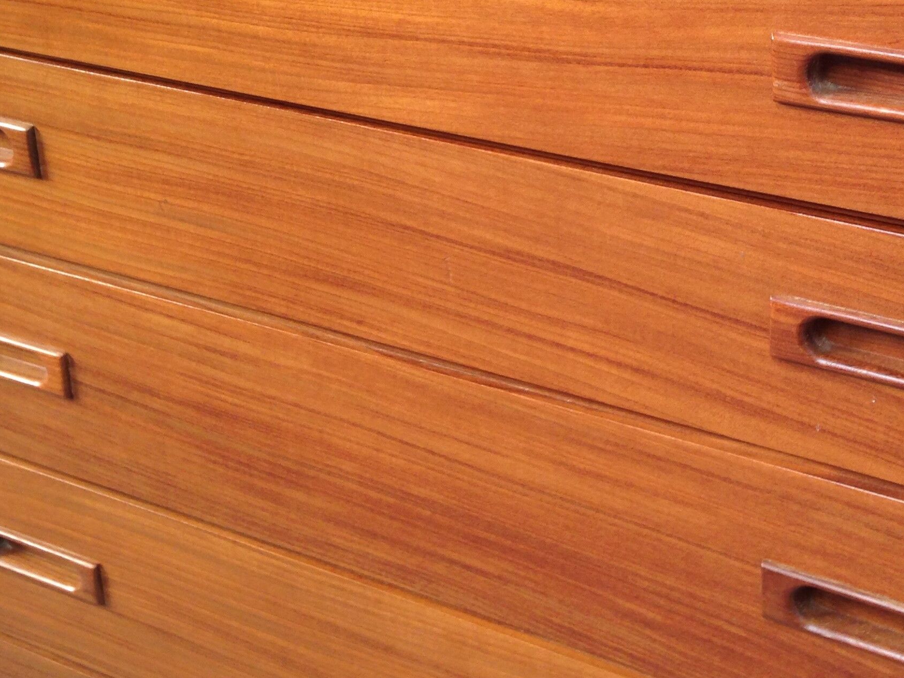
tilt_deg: -21.3
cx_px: 652
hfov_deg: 29.9
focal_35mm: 64
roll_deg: +0.3
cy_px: 90
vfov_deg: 22.5
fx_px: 1671
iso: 50
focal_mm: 4.12
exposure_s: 1/20
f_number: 2.4
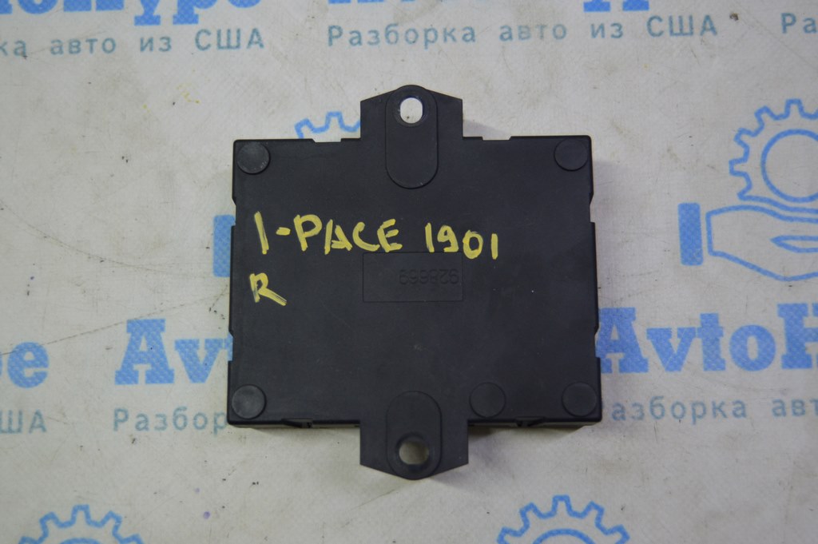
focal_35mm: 46
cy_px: 272
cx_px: 409
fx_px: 1056
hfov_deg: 42.4
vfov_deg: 28.9
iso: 560
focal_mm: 31
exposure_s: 1/60
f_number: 4.2
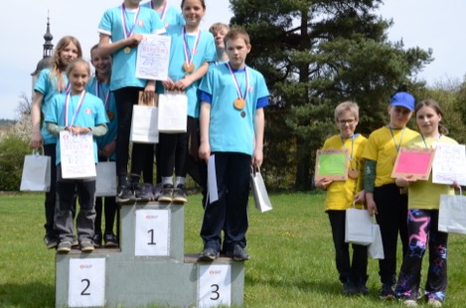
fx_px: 718
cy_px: 132
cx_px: 212
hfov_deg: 35.9
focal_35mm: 56
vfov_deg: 24.2
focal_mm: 29
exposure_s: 1/125
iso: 100
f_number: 5.6
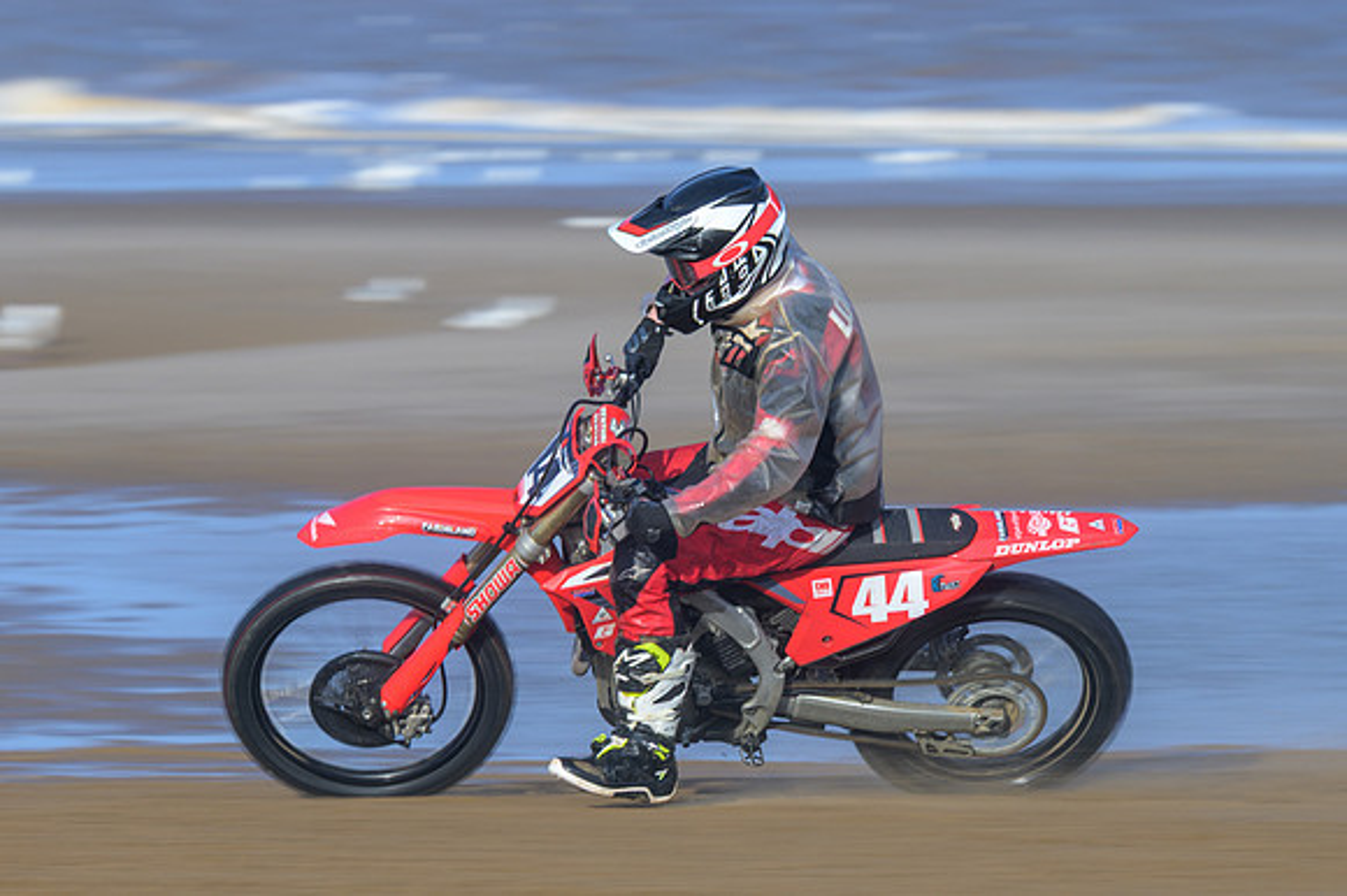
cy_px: 378
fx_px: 13818
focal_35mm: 370
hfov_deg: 5.6
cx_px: 543
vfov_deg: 3.7
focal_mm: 200
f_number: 8
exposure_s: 1/160
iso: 64
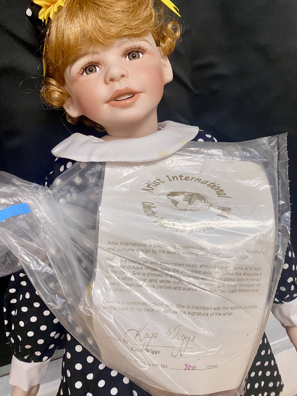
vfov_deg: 67.3
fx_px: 297
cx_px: 148
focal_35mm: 26
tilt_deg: -17.6
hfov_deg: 53.1
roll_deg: +0.1
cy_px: 198
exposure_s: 1/60
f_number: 1.8
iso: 250
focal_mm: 4.25
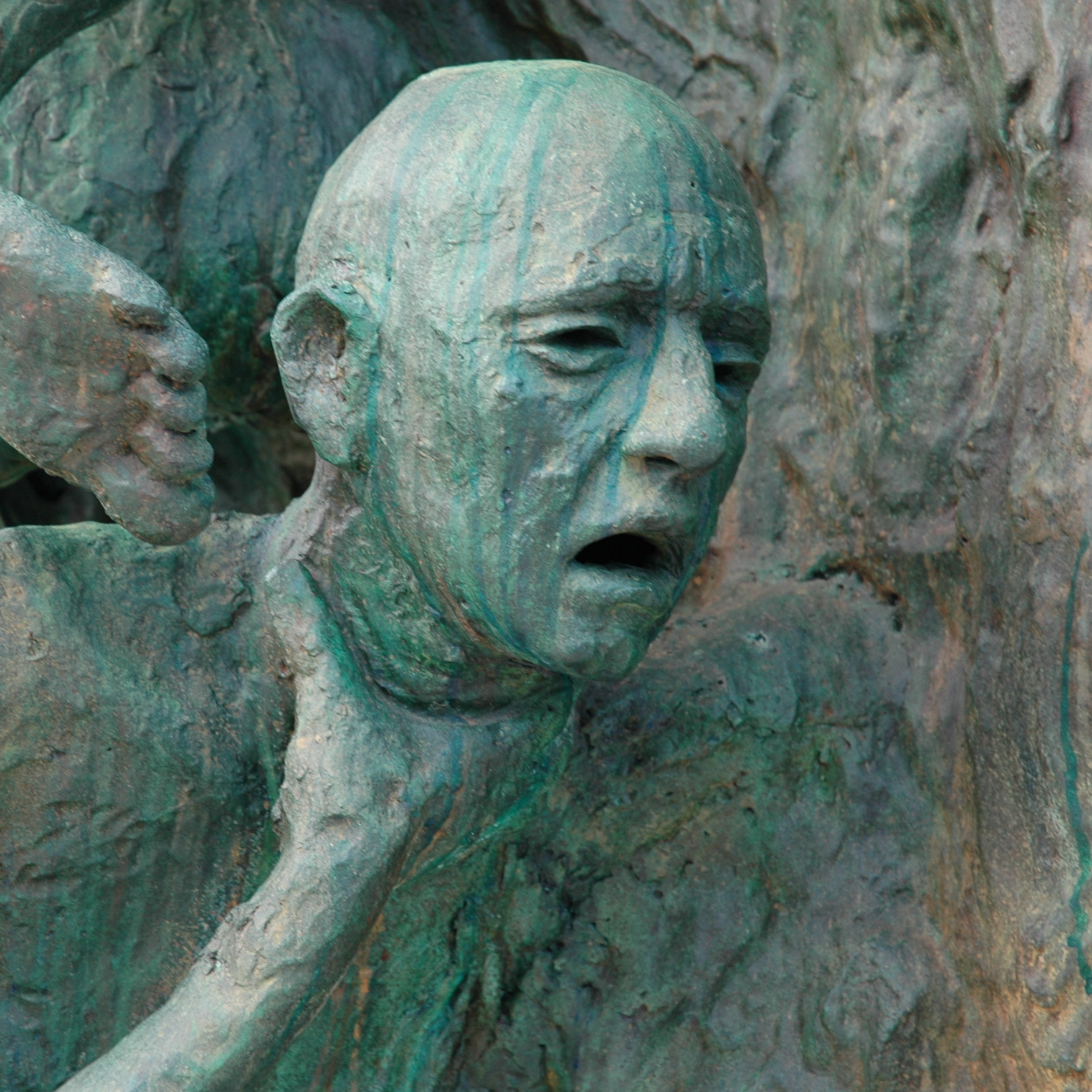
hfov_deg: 11.4
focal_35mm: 153
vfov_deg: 11.4
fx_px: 5461
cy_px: 528
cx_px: 422
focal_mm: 70
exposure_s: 1/100
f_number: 5
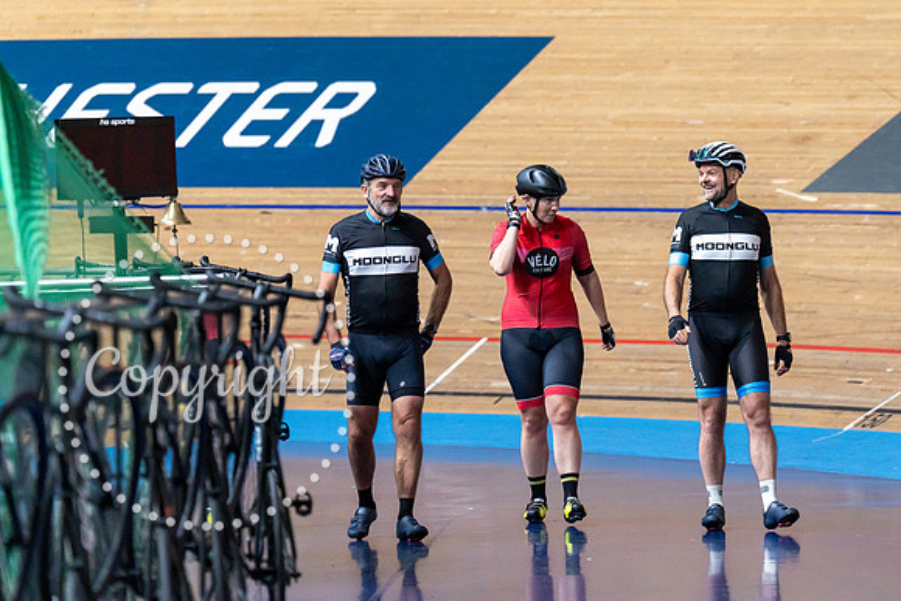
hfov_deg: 9.8
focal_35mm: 210
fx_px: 5260
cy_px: 232
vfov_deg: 6.5
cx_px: 554
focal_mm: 171
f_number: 3.5
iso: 3200
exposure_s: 1/1000
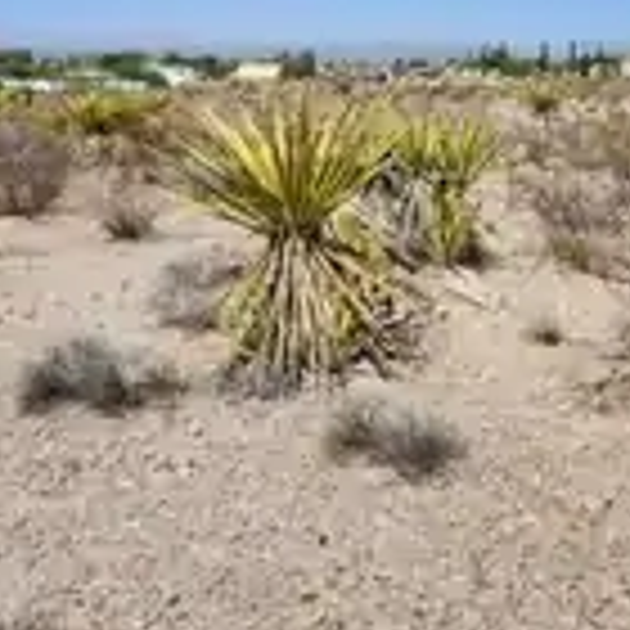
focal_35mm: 58
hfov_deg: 29.5
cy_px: 68
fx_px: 1194
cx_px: 302
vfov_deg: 28.5
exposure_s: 1/2283
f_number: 1.8
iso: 25
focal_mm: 5.54
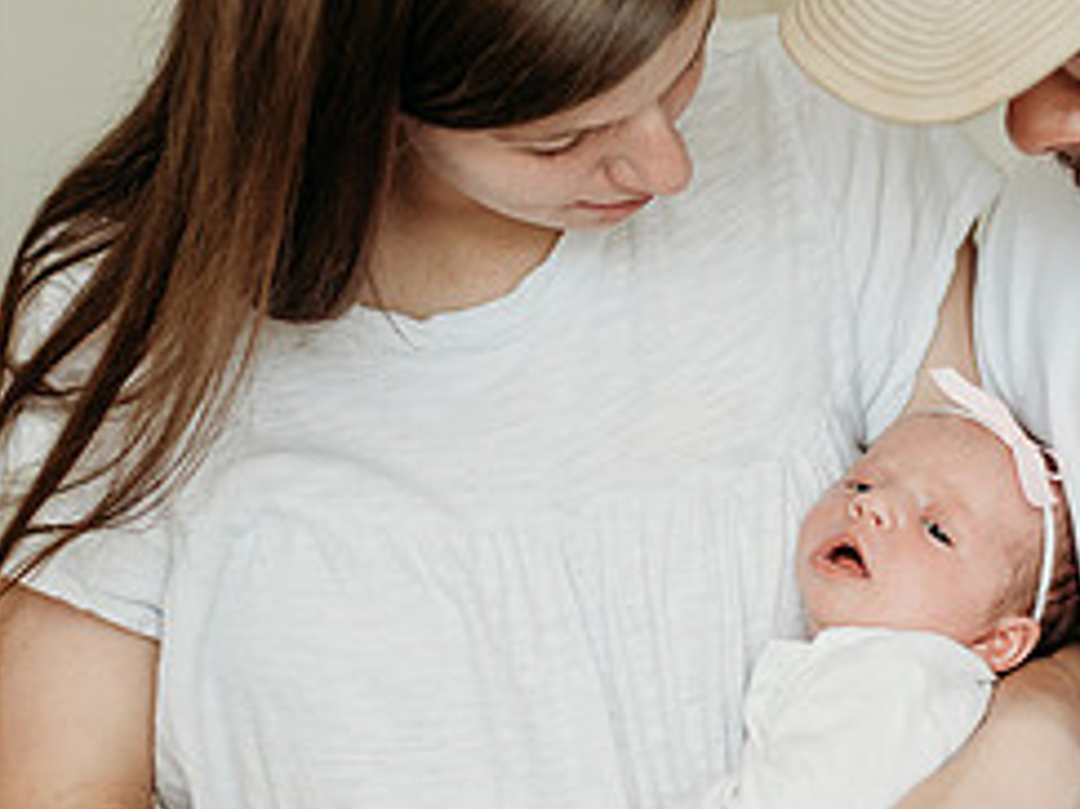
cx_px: 751
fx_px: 3586
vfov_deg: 12.9
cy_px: 362
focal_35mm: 115
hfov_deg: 17.1
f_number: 2.5
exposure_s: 1/200
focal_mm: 50
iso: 800
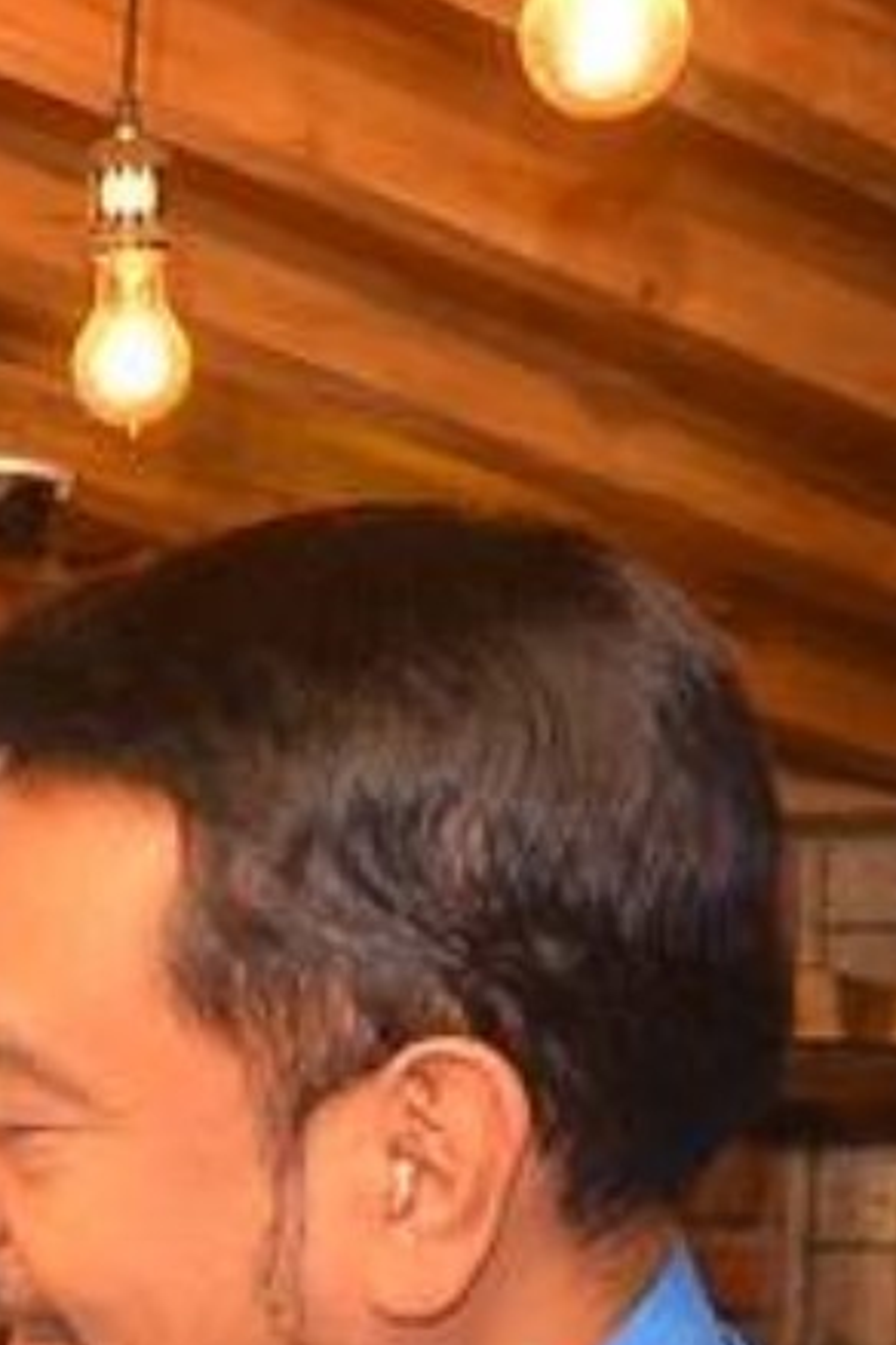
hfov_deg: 7.9
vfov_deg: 12.2
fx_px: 6069
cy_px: 1799
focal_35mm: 163
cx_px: -1158
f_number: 4.5
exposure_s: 1/125
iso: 800
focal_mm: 21
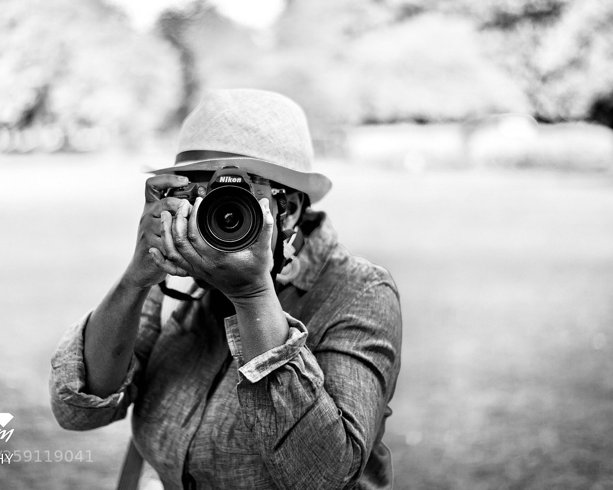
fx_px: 1143
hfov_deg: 29.9
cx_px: 236
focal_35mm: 63
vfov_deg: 24.2
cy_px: 223
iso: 200
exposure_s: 1/1600
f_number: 1.8
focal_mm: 50
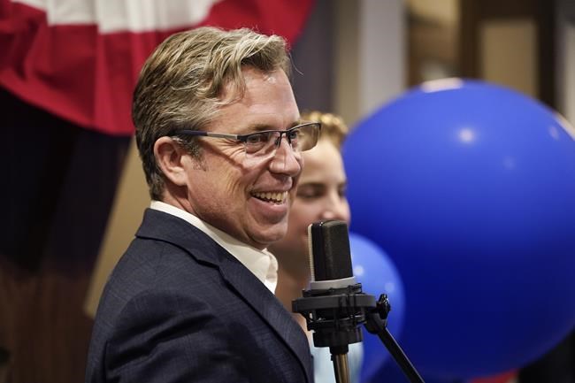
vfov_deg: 13.3
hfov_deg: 19.8
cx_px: 288
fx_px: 1645
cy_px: 192
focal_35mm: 103
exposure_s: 1/160
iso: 5000
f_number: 2.8
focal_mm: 103
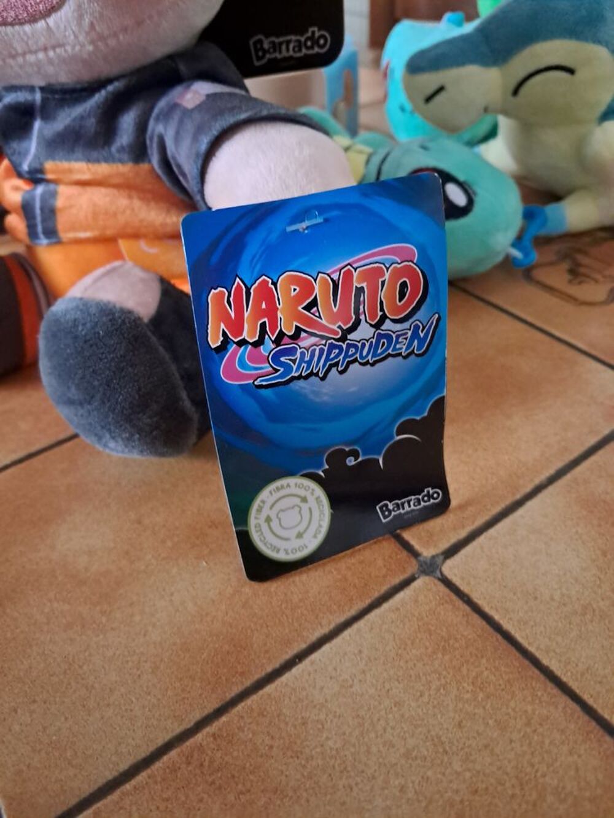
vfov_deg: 65.3
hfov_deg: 51.4
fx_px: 638
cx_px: 307
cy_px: 409
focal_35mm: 27
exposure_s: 1/20
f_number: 1.8
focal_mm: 4
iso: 1250
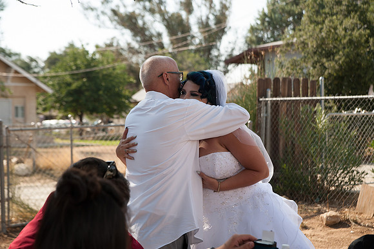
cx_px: 187
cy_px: 124
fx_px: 779
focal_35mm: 75
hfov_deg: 27.0
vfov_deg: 18.2
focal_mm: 75
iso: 200
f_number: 5
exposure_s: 1/640
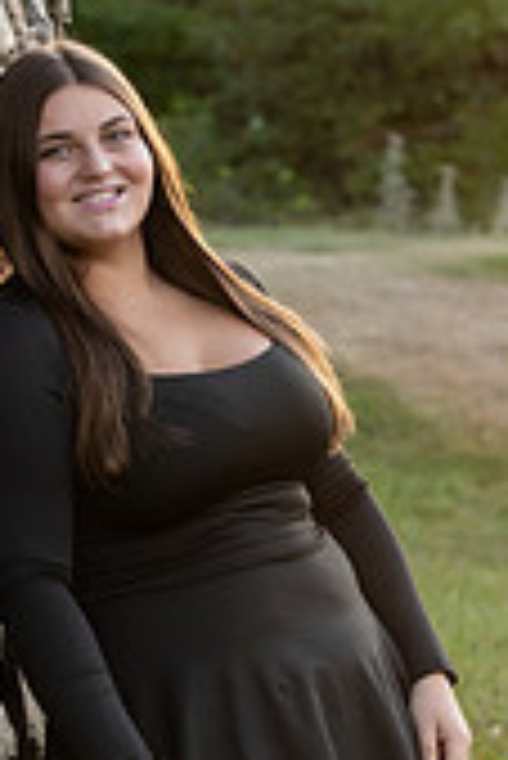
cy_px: 756
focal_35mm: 272
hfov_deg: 5.1
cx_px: 342
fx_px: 5745
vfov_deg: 7.5
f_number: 5
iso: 1000
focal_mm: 102
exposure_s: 1/250
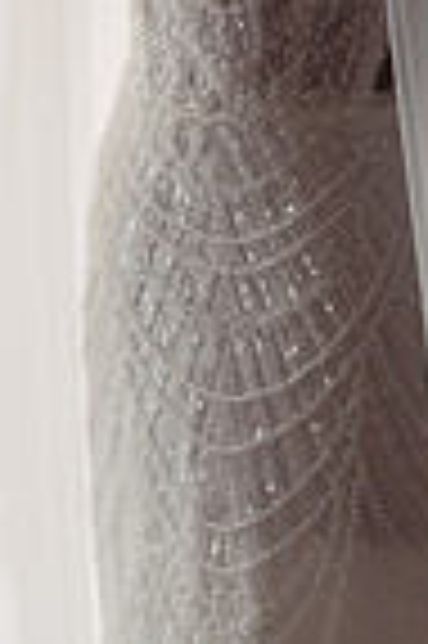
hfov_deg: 5.1
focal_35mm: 267
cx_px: 268
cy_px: 171
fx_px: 4773
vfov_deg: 7.7
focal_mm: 85
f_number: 2.8
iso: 280
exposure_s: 1/400
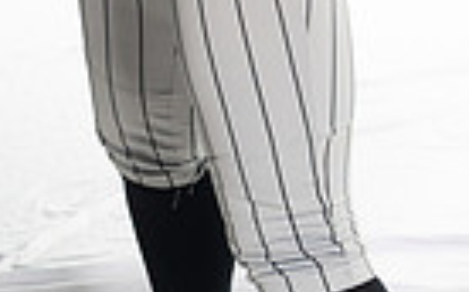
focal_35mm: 183
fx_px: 2337
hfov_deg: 11.4
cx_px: 126
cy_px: -448
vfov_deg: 6.7
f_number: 5
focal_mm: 55
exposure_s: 1/200
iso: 500
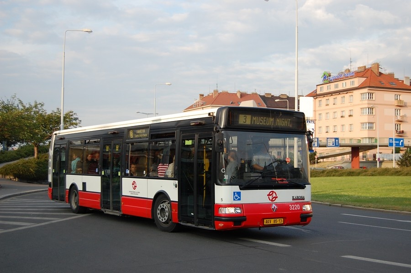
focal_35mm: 51
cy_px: 136
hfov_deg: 38.9
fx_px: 582
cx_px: 206
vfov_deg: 26.4
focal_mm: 34
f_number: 4.5
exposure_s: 1/640
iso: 400
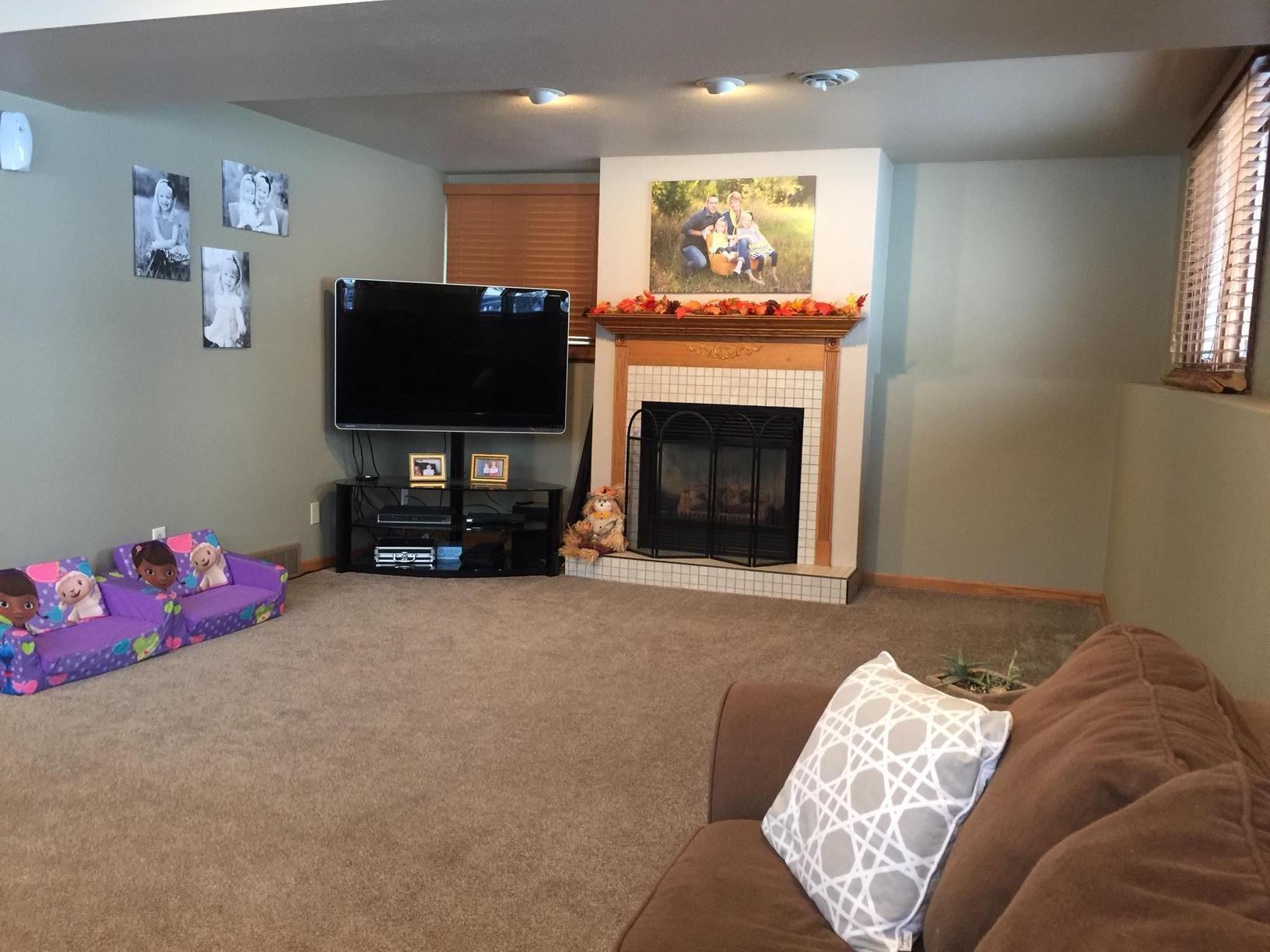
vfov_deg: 48.2
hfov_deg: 61.7
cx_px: 635
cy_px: 476
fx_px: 1064
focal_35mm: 29
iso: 100
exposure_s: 1/15
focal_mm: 4.15
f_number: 2.2
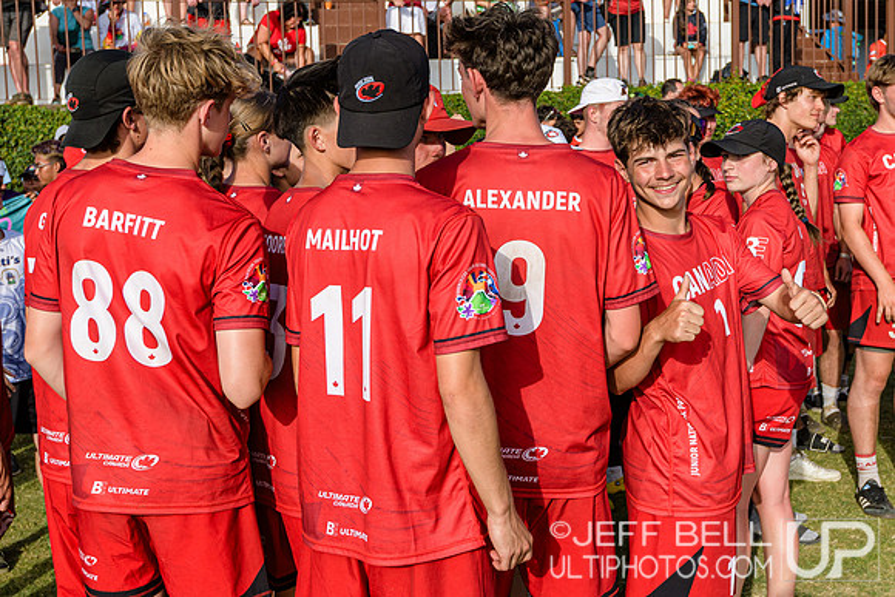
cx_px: 469
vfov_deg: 25.8
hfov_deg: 37.9
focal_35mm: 52
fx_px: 1304
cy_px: 292
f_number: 5.6
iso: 125
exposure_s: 1/500
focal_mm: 28
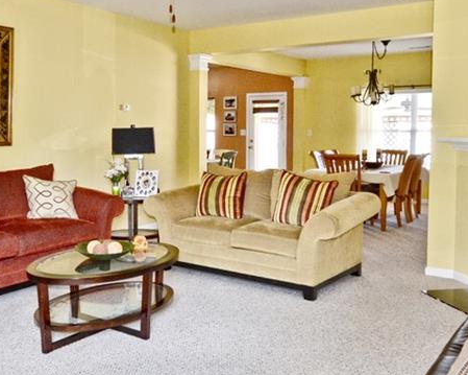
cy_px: 197
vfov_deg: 45.8
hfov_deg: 55.5
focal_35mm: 32
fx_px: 443
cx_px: 204
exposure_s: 1/60
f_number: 4
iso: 500
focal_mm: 10
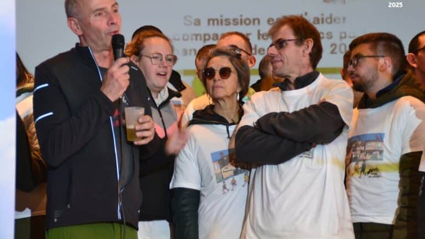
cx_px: 212
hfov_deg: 20.6
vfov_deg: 11.6
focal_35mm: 104
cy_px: 99
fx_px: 1172
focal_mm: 66
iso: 800
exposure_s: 1/50
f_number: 5.3
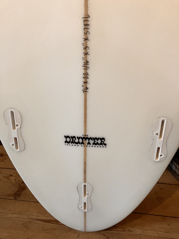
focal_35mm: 28
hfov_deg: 49.7
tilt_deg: -34.6
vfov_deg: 63.4
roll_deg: -0.8
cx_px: 90
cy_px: 120
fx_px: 193
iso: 80
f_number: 1.8
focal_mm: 3.99
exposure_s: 1/60
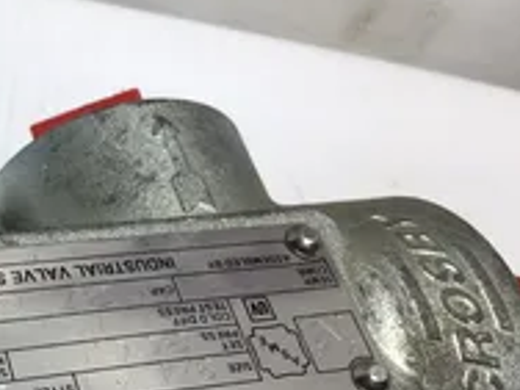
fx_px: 991
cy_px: 257
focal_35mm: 66
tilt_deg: -52.1
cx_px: -6
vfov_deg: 22.2
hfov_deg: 27.6
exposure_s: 1/120
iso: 25
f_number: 2.4
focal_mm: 3.3
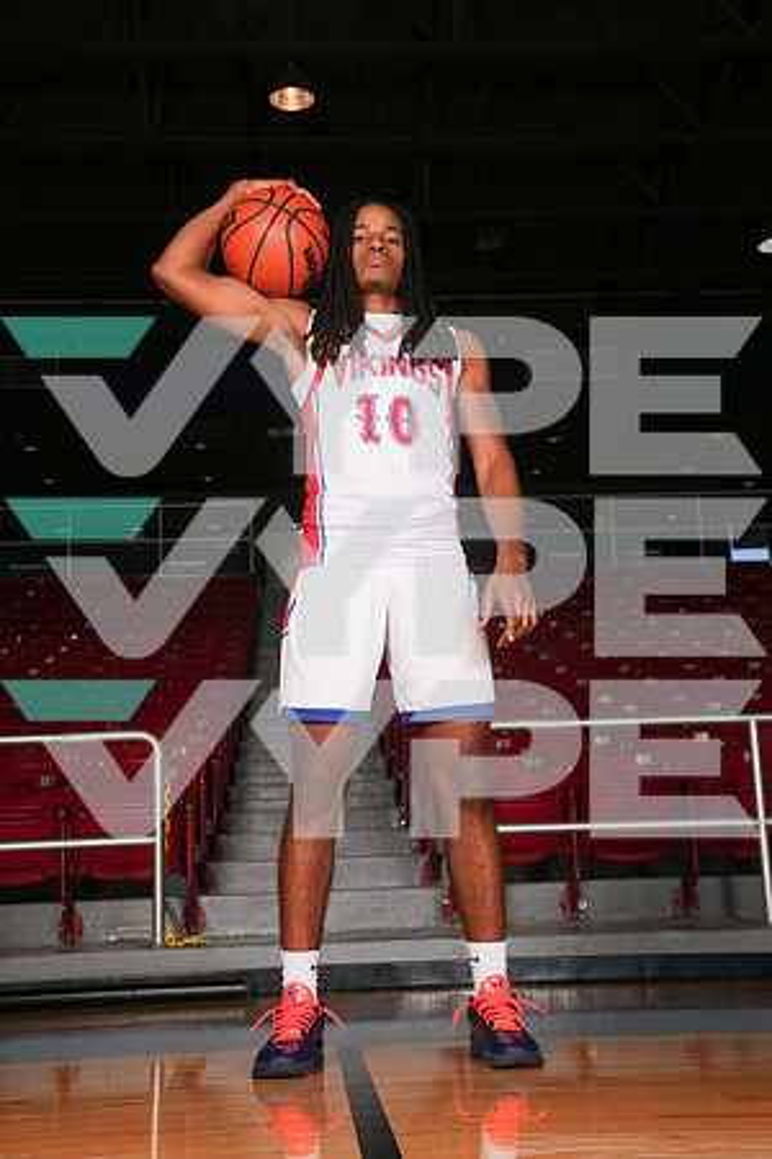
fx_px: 1544
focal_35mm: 48
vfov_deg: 41.1
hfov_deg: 28.1
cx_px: 386
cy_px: 580
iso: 400
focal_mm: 48
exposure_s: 1/200
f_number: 8
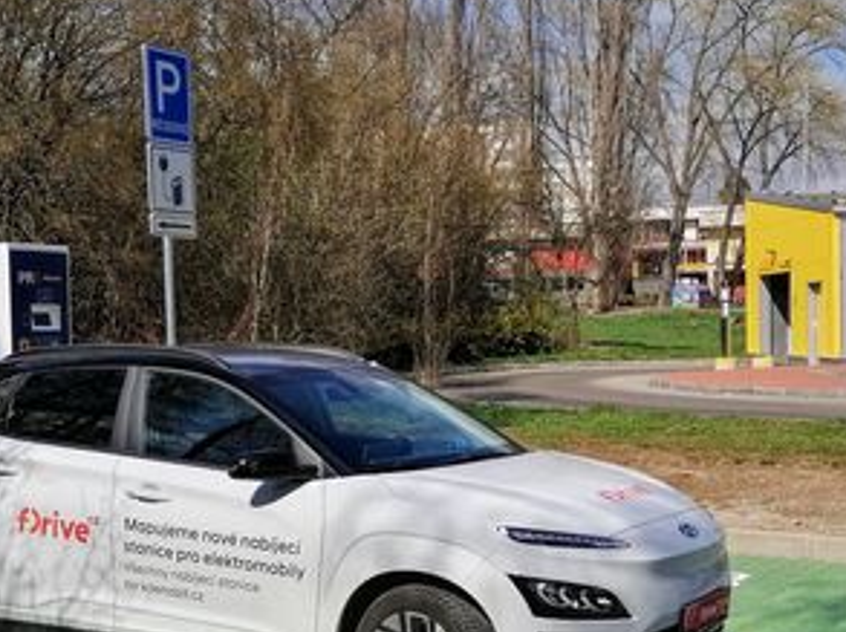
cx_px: 543
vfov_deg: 22.8
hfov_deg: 30.1
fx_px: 1562
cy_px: 381
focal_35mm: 64
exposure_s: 1/2564
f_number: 1.8
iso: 50
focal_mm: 5.3
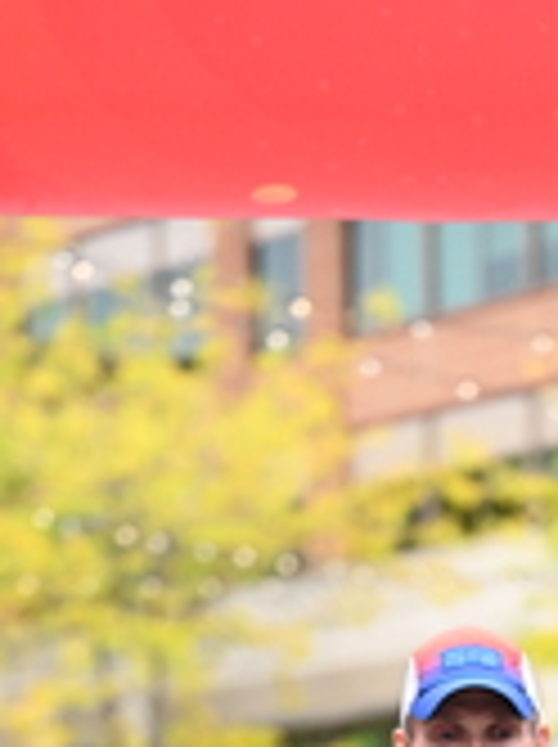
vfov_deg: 6.5
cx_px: 637
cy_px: 1224
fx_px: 6465
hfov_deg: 4.9
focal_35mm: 300
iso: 1250
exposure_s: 1/1250
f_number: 2.8
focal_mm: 94
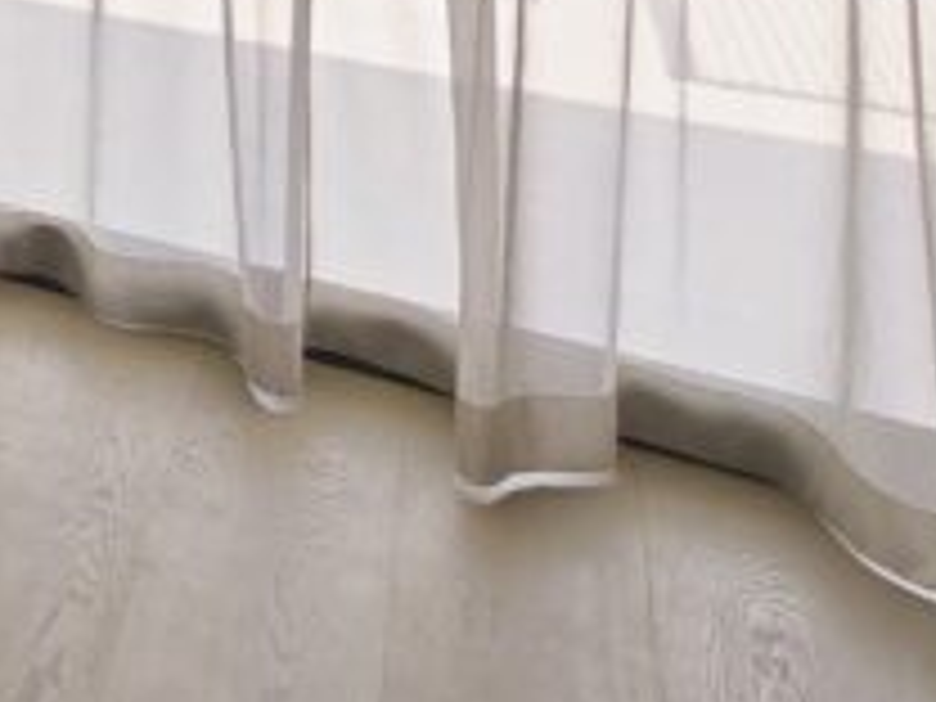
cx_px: -878
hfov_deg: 19.5
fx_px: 1731
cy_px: -644
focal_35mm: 64
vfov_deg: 17.5
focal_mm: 2.2
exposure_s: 1/189
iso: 50
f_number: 2.2
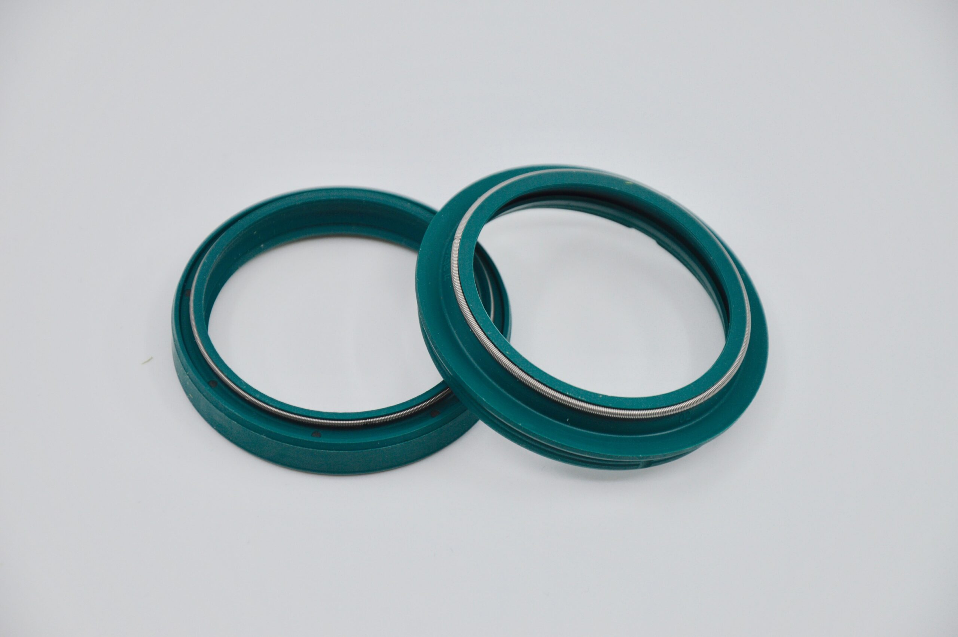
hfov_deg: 13.1
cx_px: 479
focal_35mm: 158
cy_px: 318
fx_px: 4187
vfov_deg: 8.7
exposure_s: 1/160
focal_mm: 105
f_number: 6.3
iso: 100
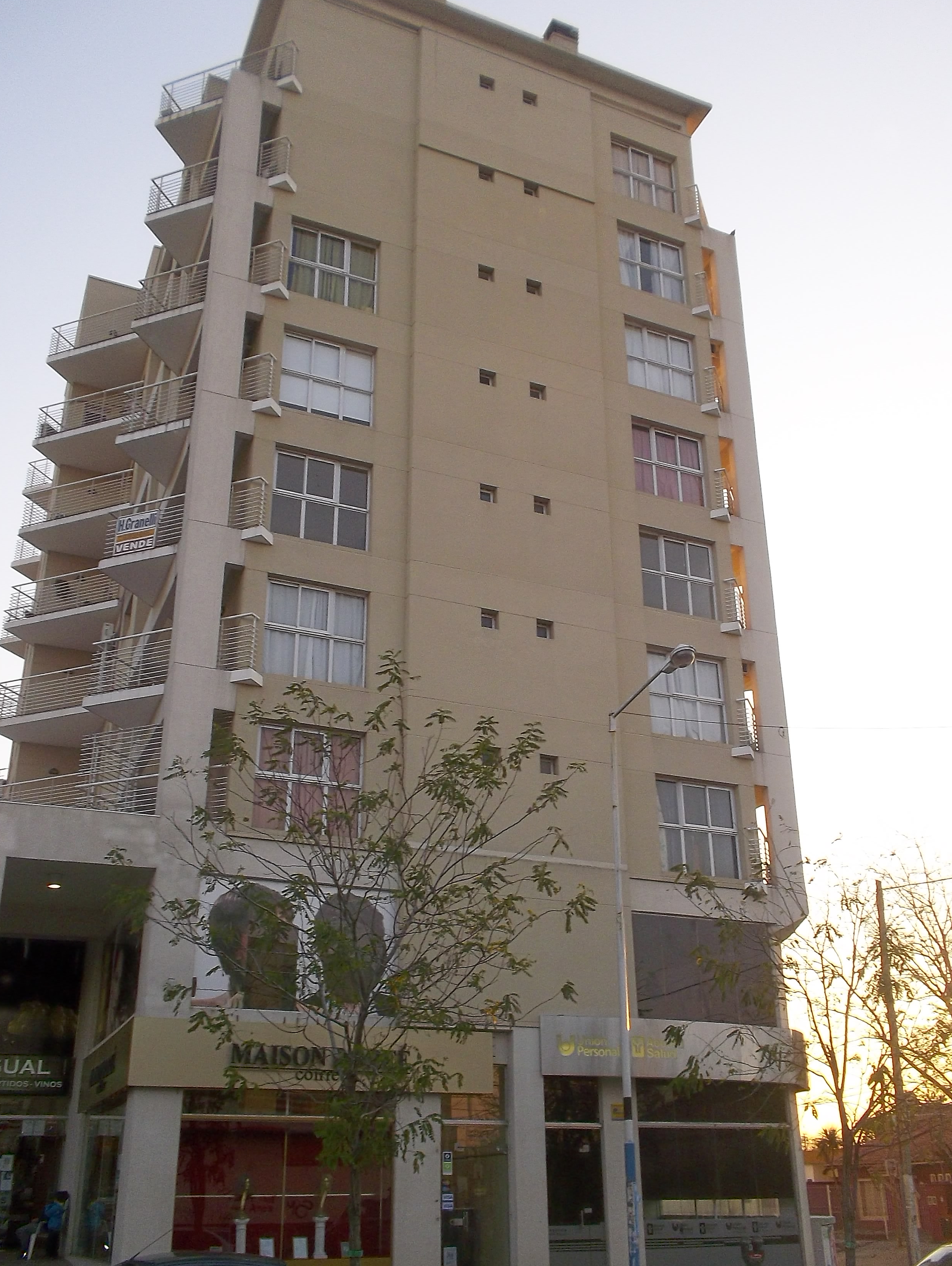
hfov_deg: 44.2
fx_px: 1172
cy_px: 675
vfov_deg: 56.7
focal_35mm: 32
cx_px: 478
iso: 80
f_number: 3.3
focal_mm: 4.1
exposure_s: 1/200
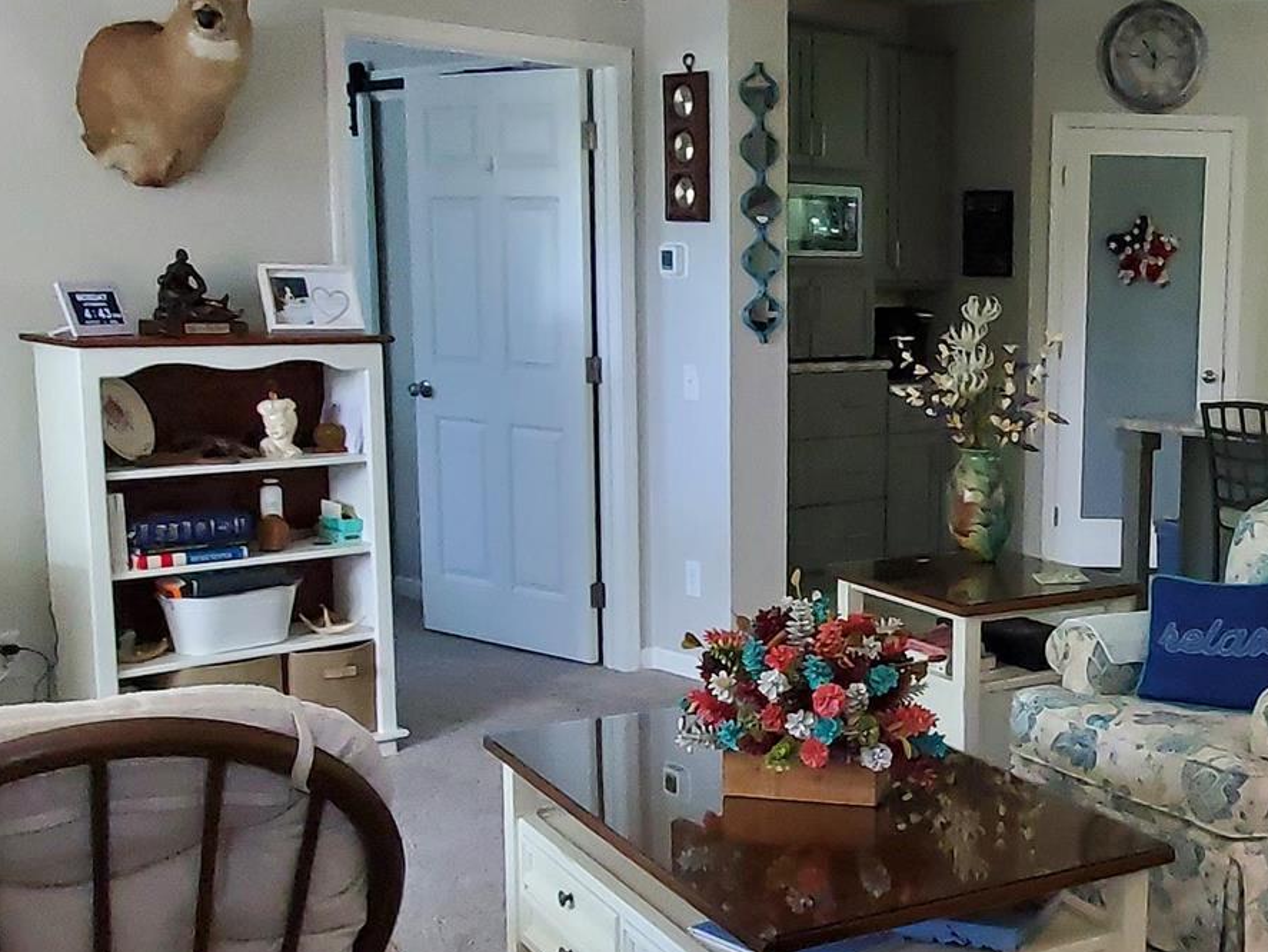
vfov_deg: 32.2
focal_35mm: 45
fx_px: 1649
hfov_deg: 40.6
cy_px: 537
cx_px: 981
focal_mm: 1.8
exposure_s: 1/30
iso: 400
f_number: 2.2
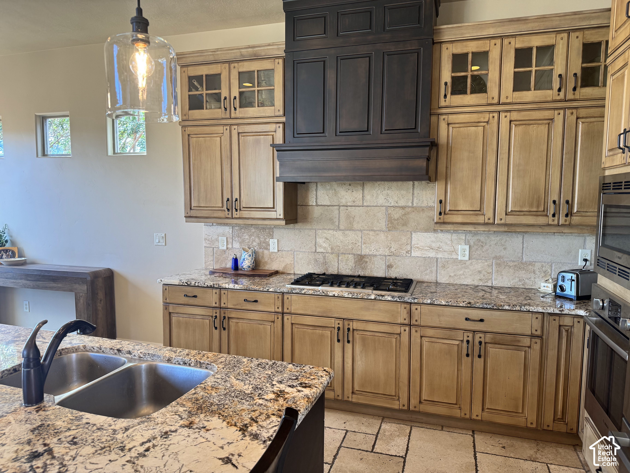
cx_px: 315
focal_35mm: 24
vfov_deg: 56.8
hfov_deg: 71.6
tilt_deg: -5.6
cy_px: 236
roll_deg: -0.6
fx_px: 437
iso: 100
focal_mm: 6.76
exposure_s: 1/120
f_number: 1.78
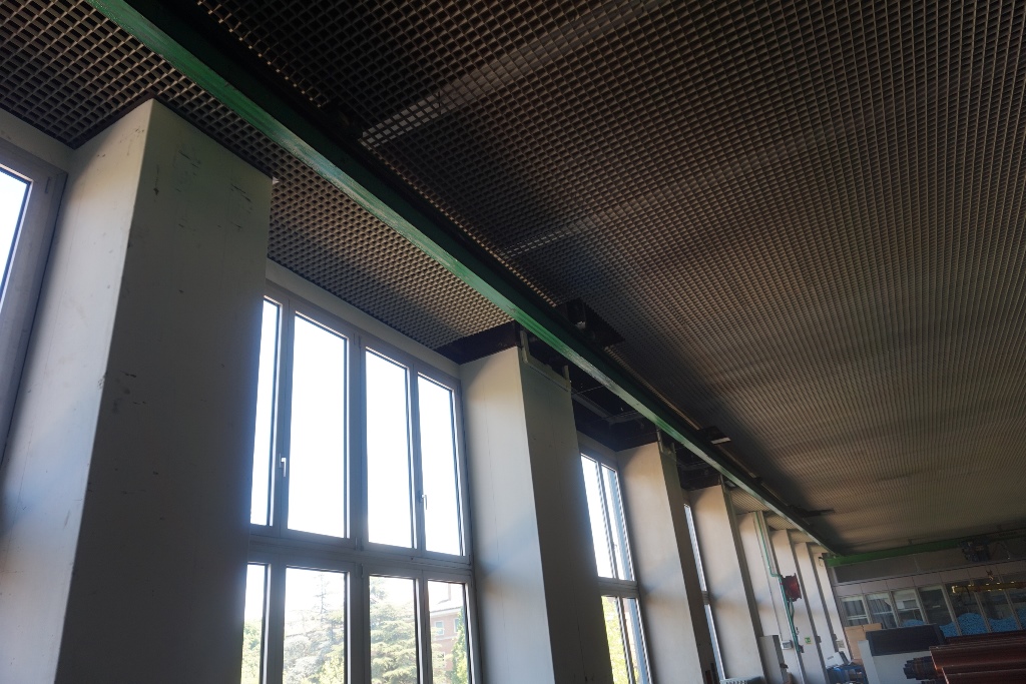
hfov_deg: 73.7
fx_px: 684
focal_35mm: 24
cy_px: 342
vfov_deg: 53.1
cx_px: 513
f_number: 4
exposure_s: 1/60
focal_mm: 16
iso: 125
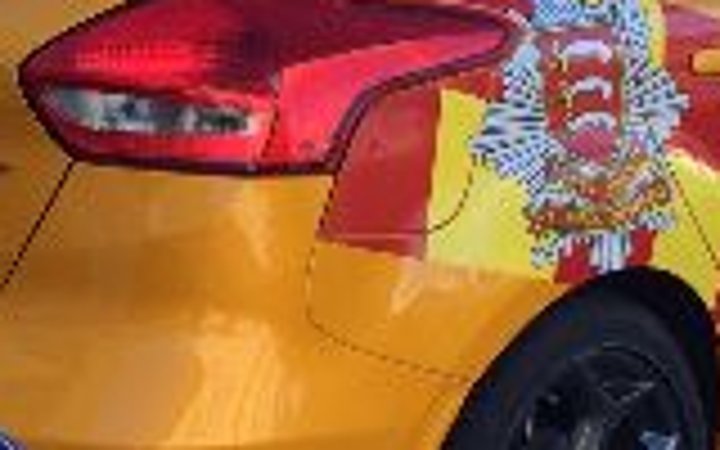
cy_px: 216
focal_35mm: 115
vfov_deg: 11.4
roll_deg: +0.9
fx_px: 2257
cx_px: 441
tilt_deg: -12.3
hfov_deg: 18.1
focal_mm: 4.15
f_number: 2.2
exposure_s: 1/789
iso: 40
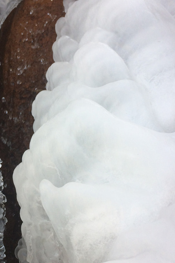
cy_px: 160
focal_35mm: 56
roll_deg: +7.1
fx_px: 408
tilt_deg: -28.8
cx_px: -2
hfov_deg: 23.2
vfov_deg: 35.5
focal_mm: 4.15
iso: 32
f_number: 2.2
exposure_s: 1/622
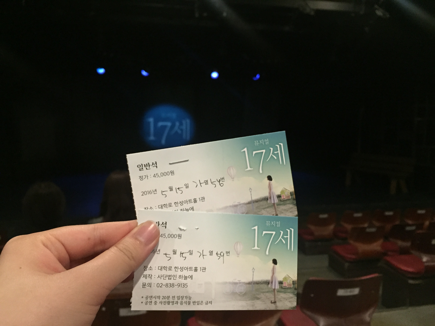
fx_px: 364
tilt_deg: -6.2
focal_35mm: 29
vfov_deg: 48.2
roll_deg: -0.4
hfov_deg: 61.7
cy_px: 163
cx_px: 218
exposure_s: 1/15
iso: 250
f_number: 2.2
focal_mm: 4.15
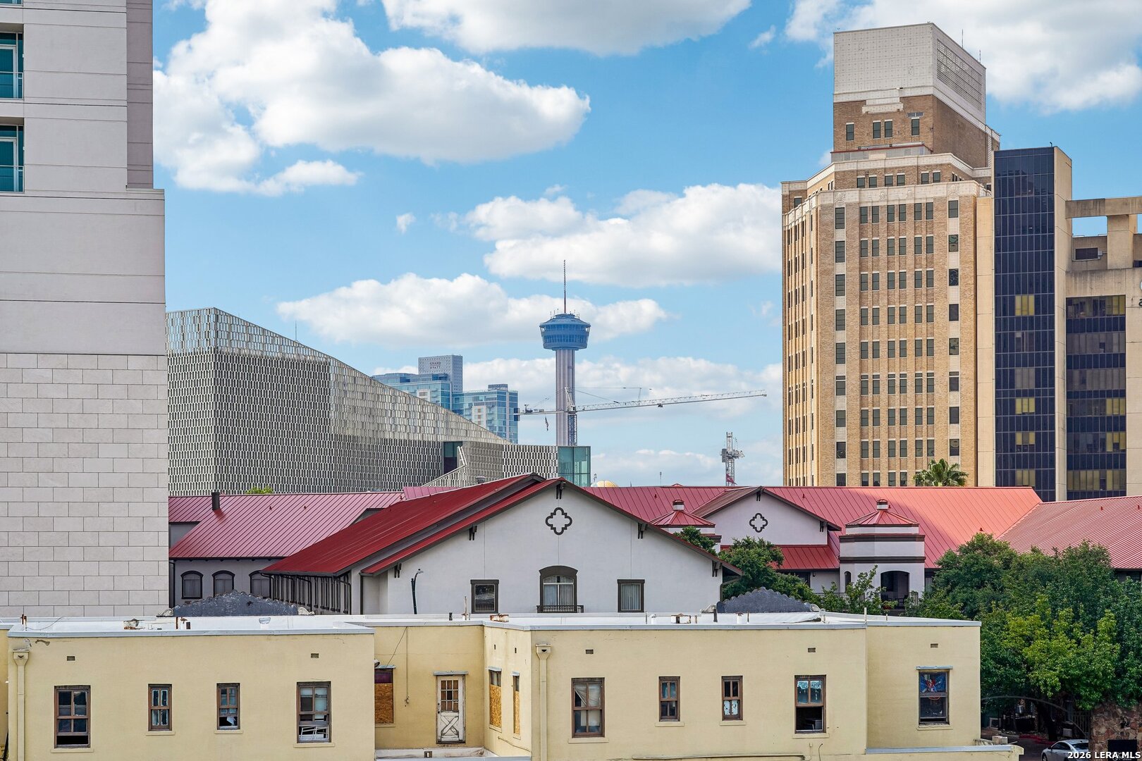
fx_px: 2094
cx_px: 571
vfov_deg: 20.6
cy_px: 380
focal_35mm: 66
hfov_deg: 30.5
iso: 100
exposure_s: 1/320
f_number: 8
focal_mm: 66
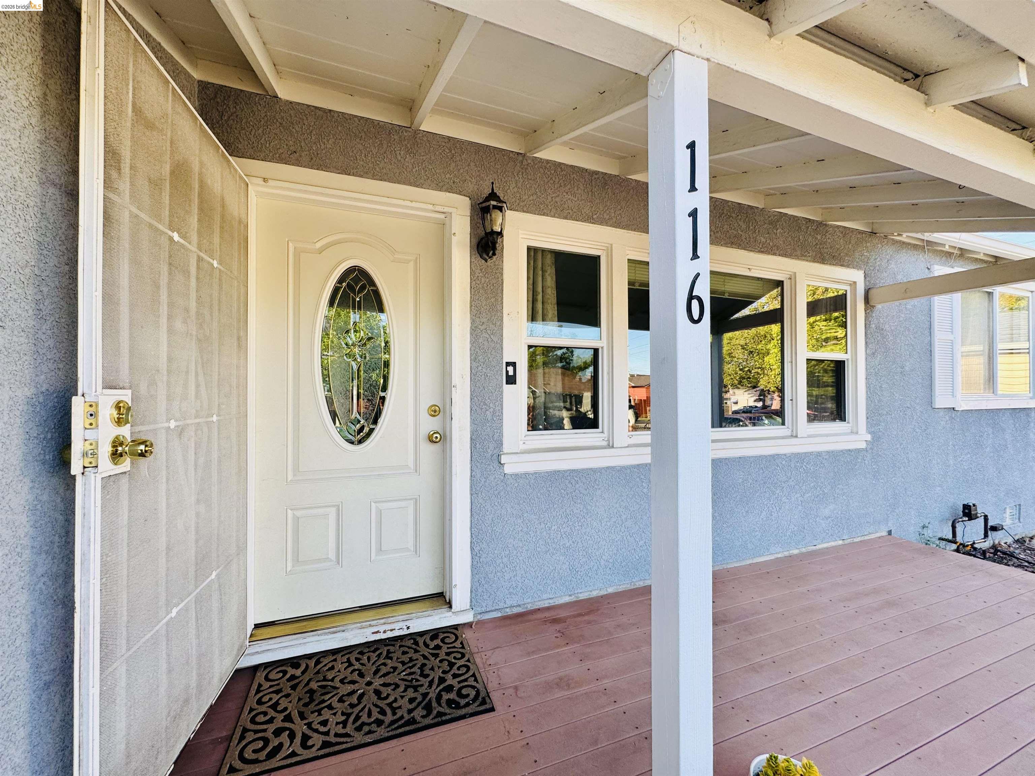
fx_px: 419
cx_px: 518
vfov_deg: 85.7
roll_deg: +0.8
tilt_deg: -0.1
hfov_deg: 102.1
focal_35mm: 14
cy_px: 388
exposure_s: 1/222
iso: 40
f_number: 2.2
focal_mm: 2.22
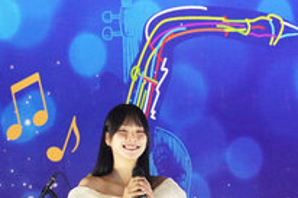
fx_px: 2564
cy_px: 243
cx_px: 194
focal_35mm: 310
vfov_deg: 4.4
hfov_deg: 6.6
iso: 5000
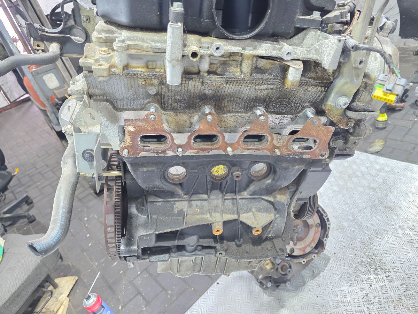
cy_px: 157
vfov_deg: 58.9
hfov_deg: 73.9
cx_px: 209
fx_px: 278
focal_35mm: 23
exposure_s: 1/100
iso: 640
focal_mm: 6.3
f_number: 1.7
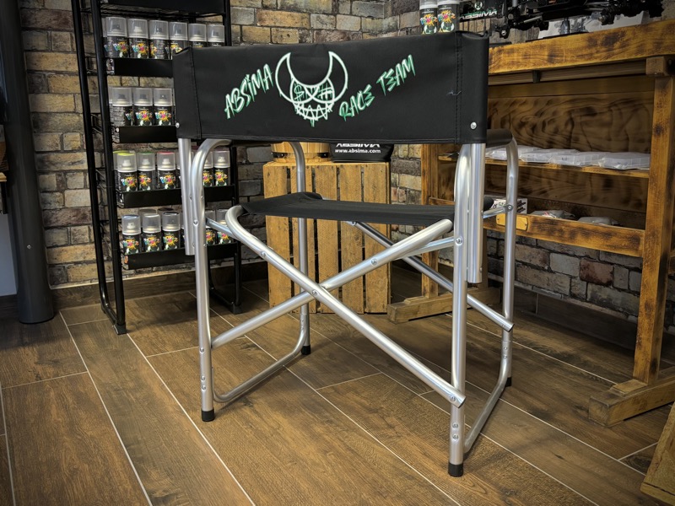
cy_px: 253
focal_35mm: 26
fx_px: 507
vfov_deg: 53.1
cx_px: 338
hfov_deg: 67.3
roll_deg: -0.4
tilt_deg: -10.7
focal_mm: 5.96
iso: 400
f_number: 1.6
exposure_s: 1/50
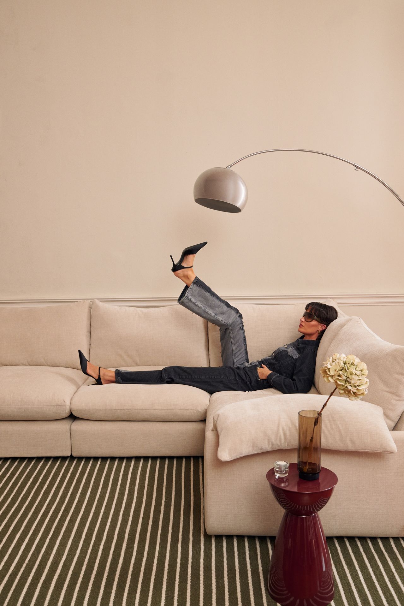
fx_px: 640
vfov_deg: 50.7
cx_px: 202
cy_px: 303
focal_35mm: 38
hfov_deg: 35.1
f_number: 6.3
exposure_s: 1/200
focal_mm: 38
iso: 320
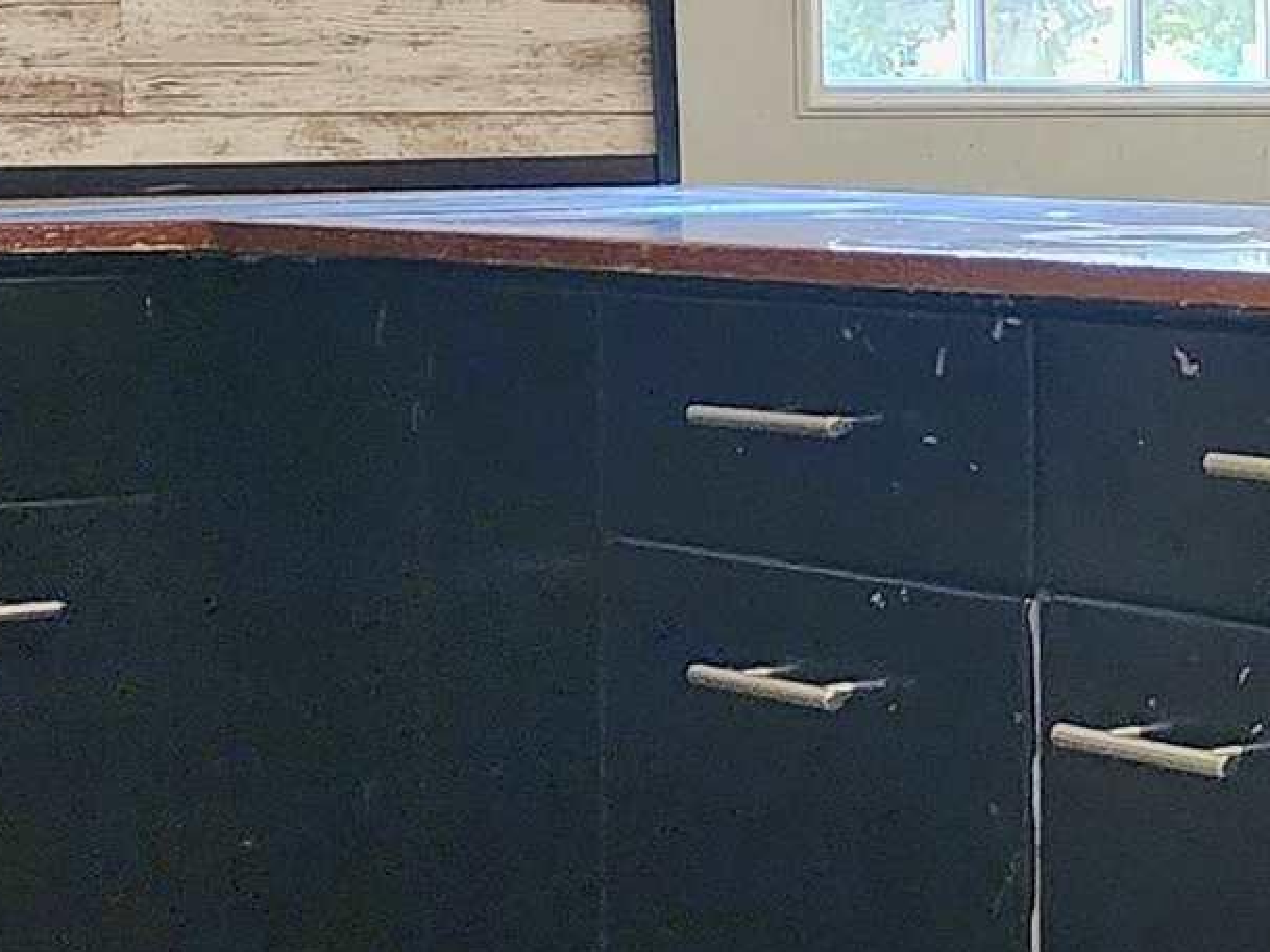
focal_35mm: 116
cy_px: 227
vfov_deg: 12.7
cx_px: 1871
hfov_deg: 15.7
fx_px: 4257
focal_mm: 6.4
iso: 640
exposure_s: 1/120
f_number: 1.8
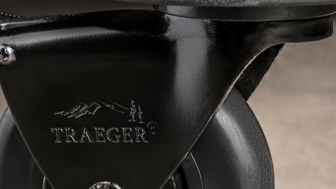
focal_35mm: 151
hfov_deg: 14.2
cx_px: 106
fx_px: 1345
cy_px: 106
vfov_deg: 8.0
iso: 160
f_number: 13
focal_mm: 54
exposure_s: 1/160
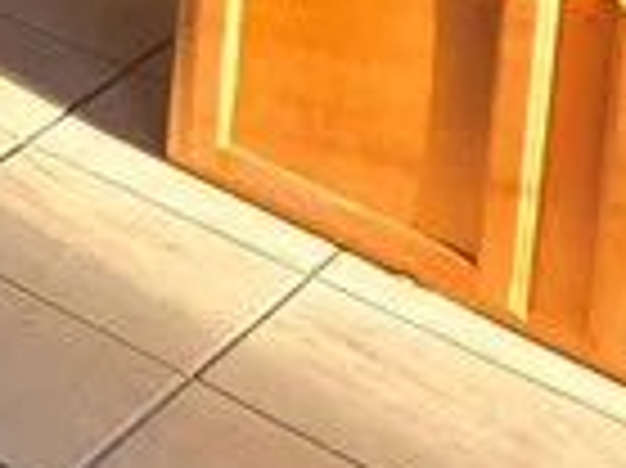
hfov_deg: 11.1
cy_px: -806
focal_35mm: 96
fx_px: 1735
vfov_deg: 11.4
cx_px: -1311
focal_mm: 2.2
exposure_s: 1/120
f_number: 2.2
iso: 100
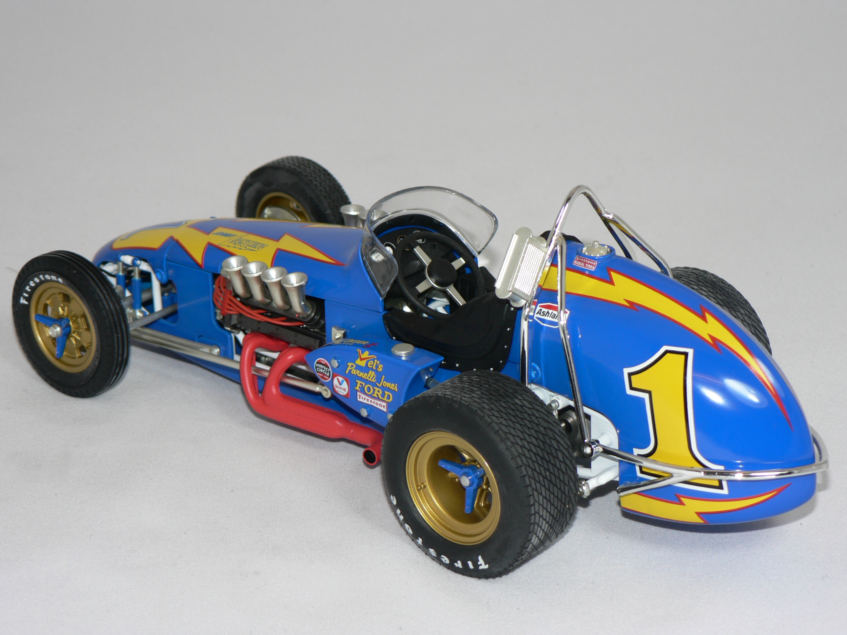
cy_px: 318
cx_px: 424
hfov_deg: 19.8
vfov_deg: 14.9
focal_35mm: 99
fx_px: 2422
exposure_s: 1/60
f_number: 3.2
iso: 80
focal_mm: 16.5
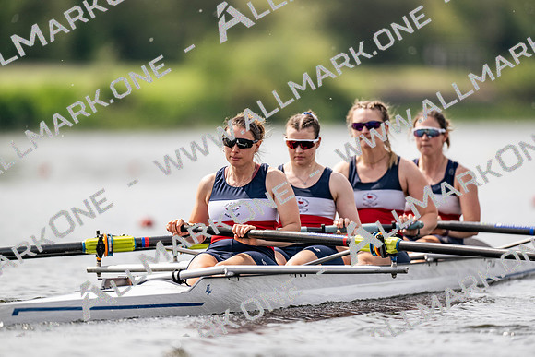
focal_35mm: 600
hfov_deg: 3.4
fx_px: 8918
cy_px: 178
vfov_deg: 2.3
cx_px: 268
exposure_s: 1/2500
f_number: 4
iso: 280
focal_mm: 600
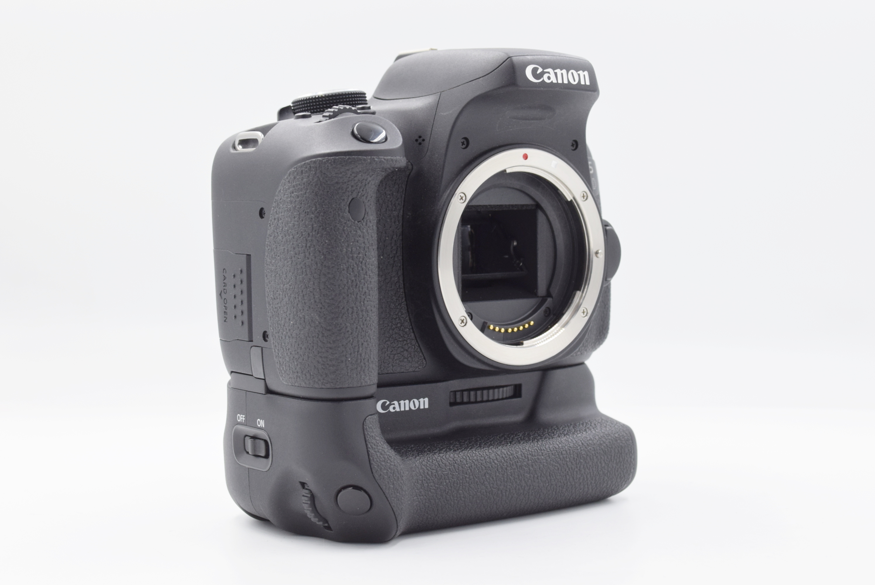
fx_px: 1532
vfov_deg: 21.6
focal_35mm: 63
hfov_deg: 31.9
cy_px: 292
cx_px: 438
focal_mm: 42
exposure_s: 1/100
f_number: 8
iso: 400
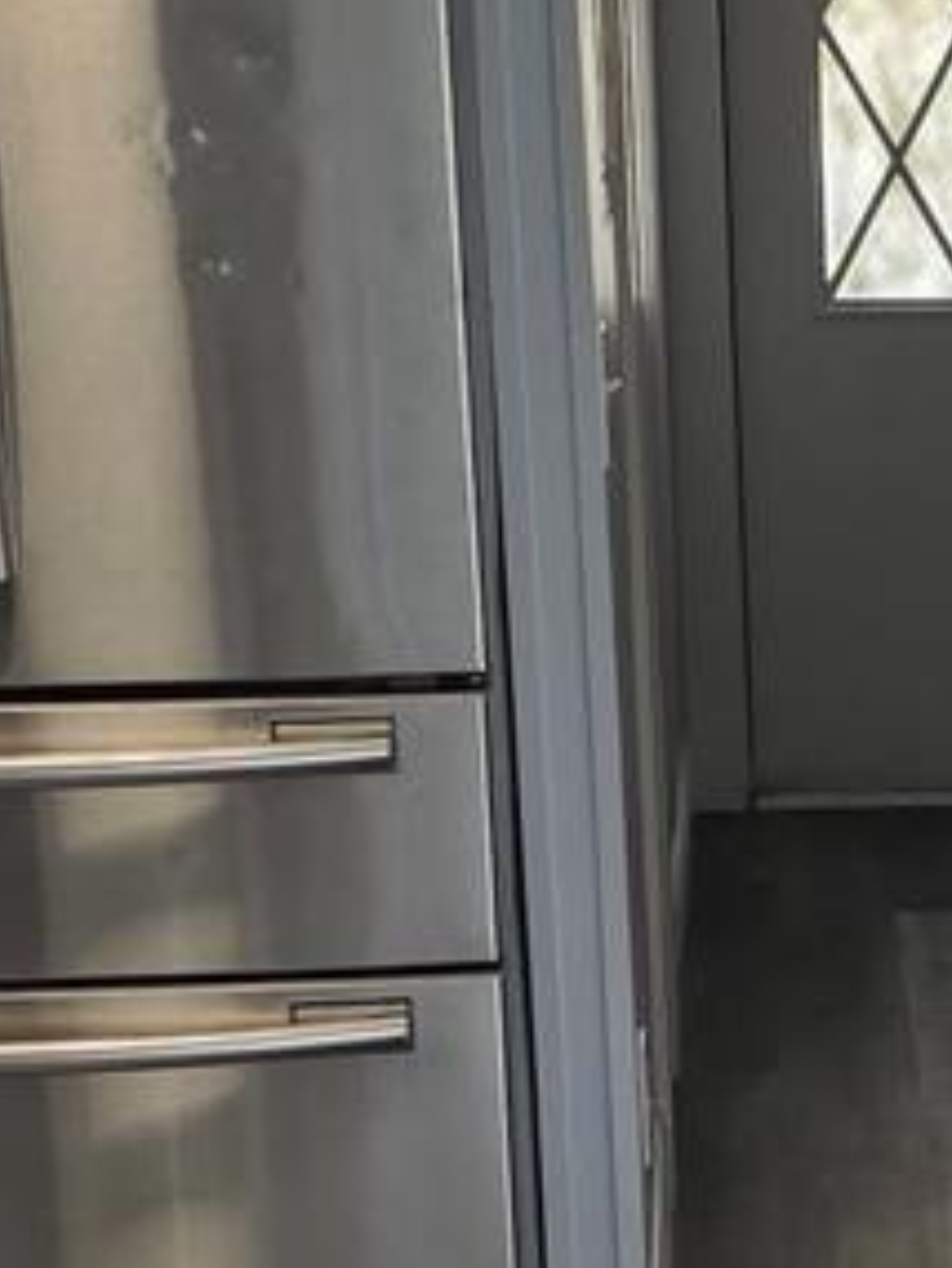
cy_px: 1210
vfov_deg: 15.6
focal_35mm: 124
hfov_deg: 11.6
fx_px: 4544
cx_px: 1241
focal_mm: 6.3
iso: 125
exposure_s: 1/120
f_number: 1.7
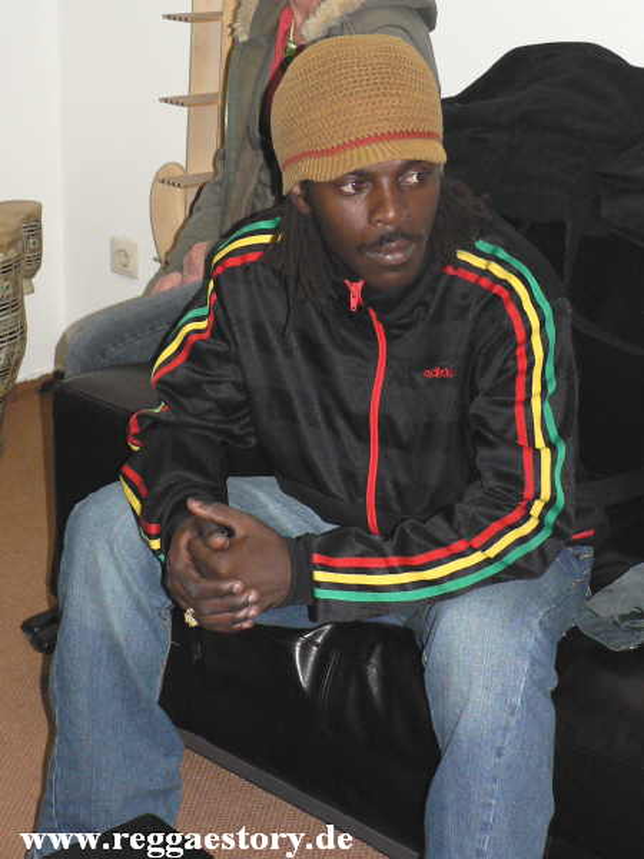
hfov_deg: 24.0
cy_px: 430
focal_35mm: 61
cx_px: 322
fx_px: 1513
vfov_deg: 31.7
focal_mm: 10.5
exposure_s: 1/60
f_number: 3.2
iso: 300
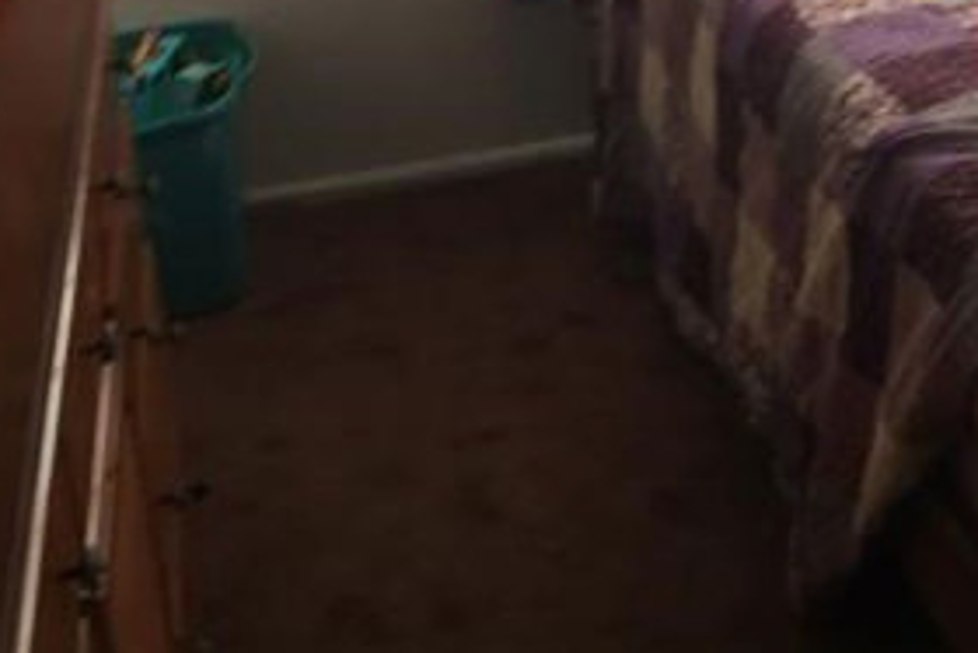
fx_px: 1875
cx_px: 678
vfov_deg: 19.2
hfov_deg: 29.0
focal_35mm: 69
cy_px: 3
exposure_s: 1/30
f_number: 2.2
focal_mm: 4.15
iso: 50
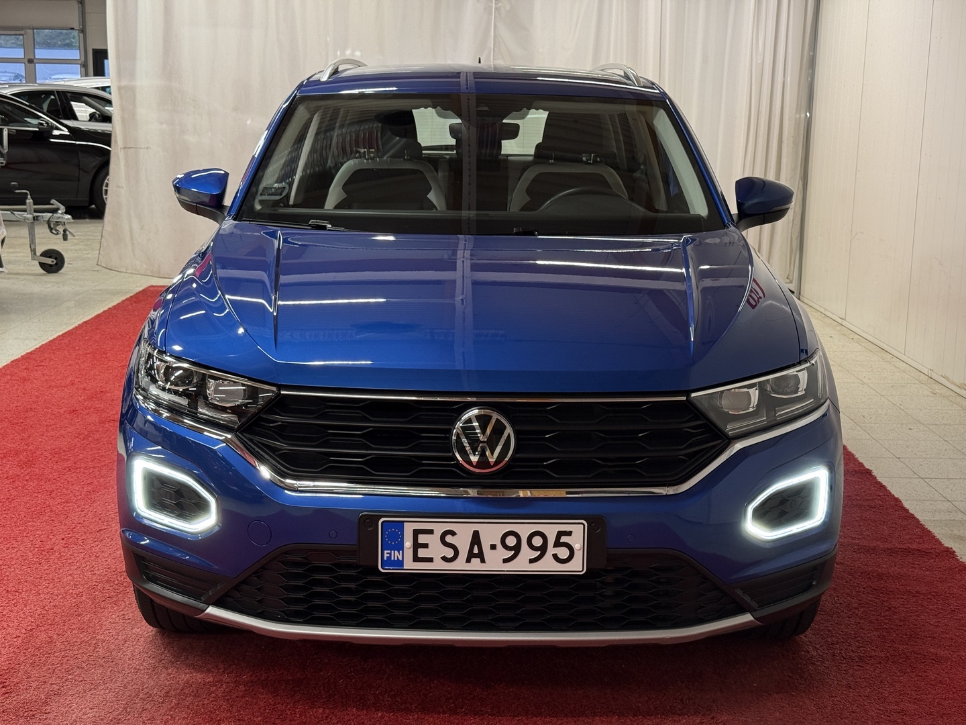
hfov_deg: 39.7
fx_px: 1339
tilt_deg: -9.8
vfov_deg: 30.3
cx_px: 483
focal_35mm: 48
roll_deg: -0.5
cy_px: 362
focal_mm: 6.76
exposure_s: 1/100
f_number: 1.78
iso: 160
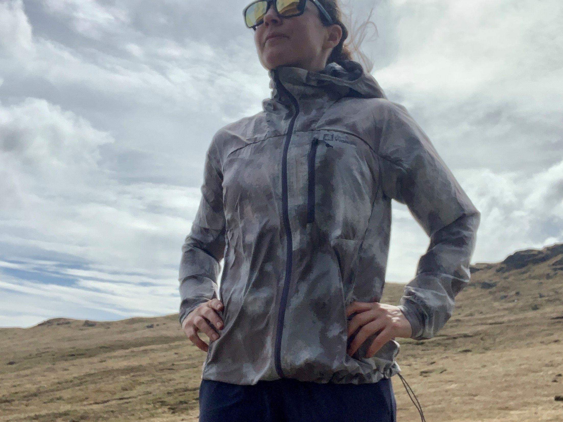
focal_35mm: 32
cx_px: 282
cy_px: 211
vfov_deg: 44.2
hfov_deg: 56.8
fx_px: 521
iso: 16
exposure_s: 1/2309
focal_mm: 2.87
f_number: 2.2
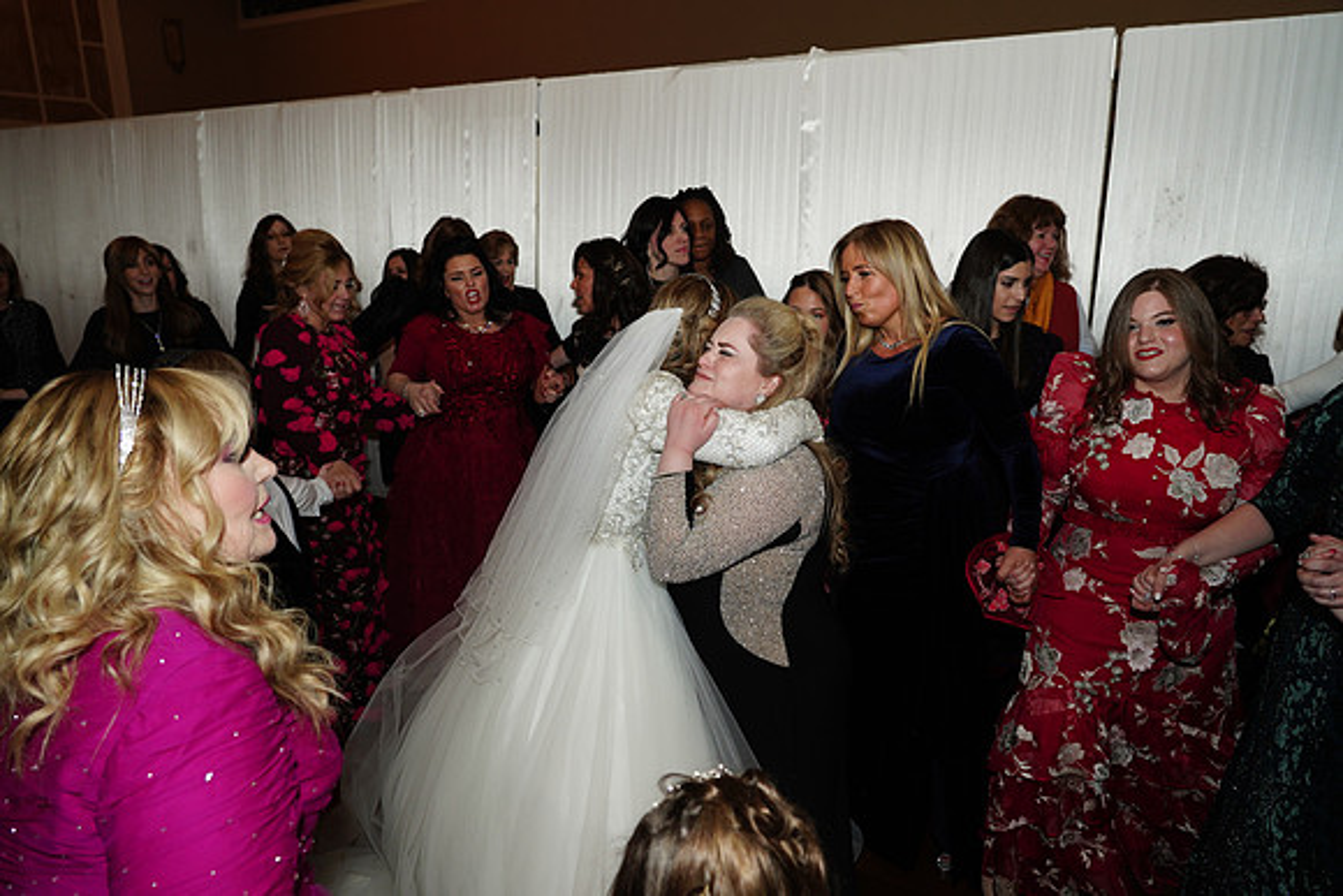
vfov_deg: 53.2
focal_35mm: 24
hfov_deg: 73.7
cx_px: 672
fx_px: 896
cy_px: 448
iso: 500
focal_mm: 24
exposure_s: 1/100
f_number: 4.5
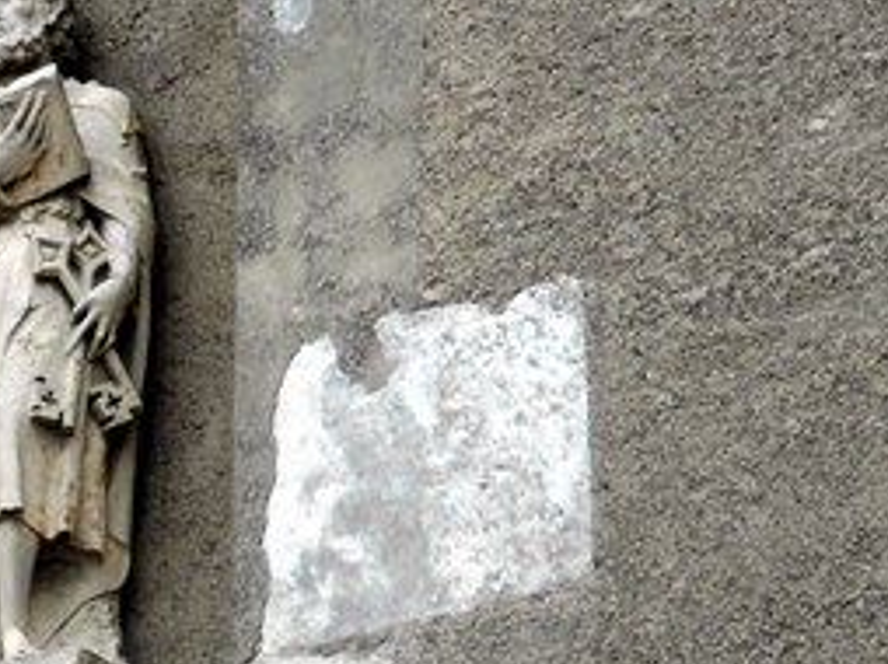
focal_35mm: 530
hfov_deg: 3.7
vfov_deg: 2.8
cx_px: -213
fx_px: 13583
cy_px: 692
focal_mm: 31.4
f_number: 6.4
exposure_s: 1/125
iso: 80
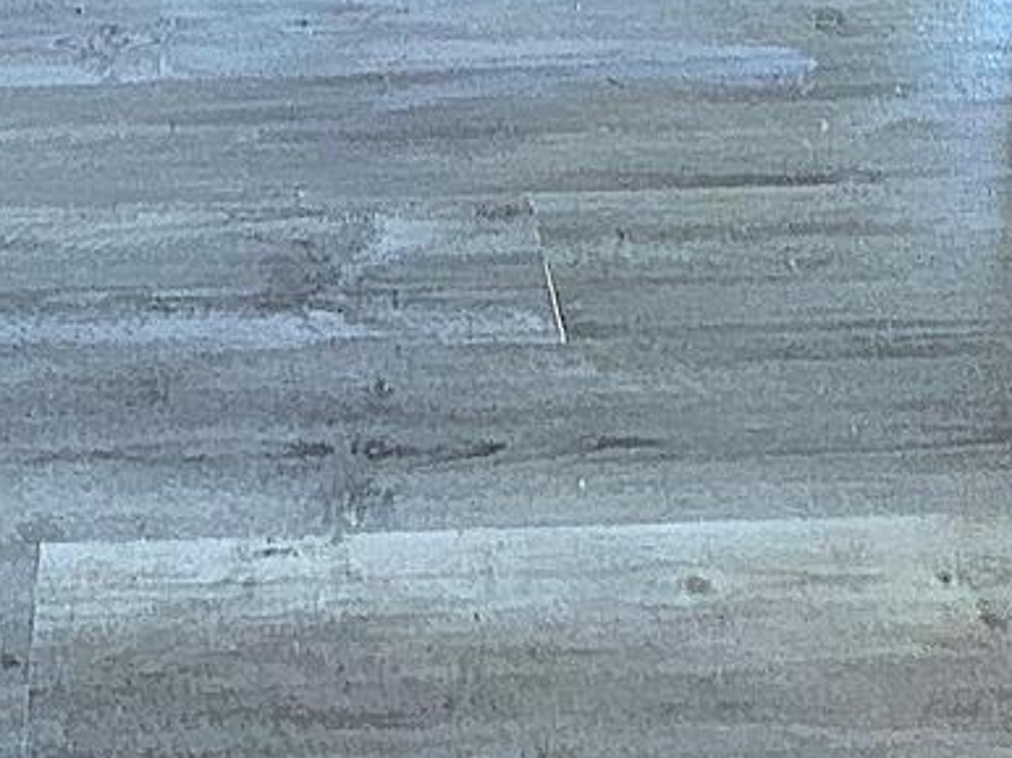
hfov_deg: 27.9
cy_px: -1183
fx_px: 2016
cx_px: 283
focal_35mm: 69
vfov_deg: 13.5
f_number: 2.2
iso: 80
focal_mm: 2.2
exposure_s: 1/60.2
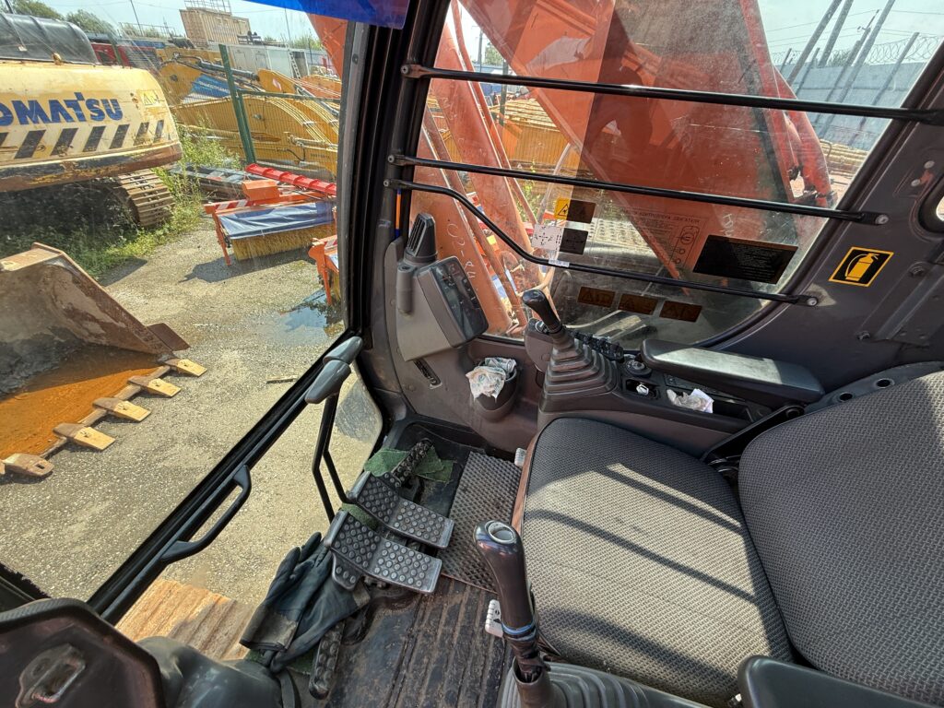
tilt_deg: -36.1
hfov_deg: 102.1
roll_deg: -4.5
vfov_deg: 85.7
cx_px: 472
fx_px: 382
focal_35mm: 14
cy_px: 354
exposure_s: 1/121
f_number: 2.2
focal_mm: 2.22
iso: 50
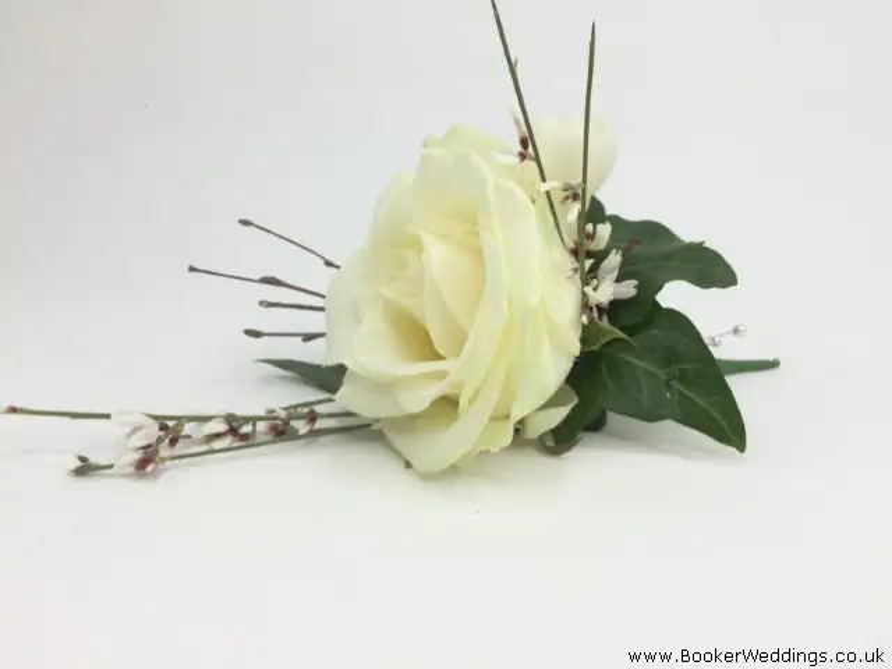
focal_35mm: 29
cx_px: 446
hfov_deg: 61.7
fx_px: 747
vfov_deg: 48.2
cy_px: 334
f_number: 2.2
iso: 32
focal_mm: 4.15
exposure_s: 1/394
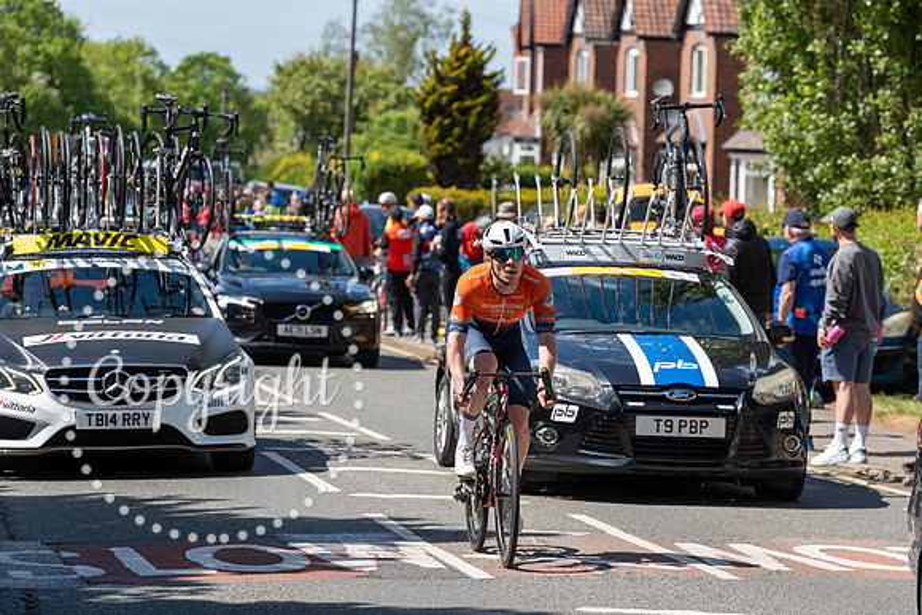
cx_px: 461
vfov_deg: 8.6
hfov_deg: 12.9
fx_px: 4073
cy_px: 308
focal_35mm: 159
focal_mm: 159
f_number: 5.6
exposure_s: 1/1000
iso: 320
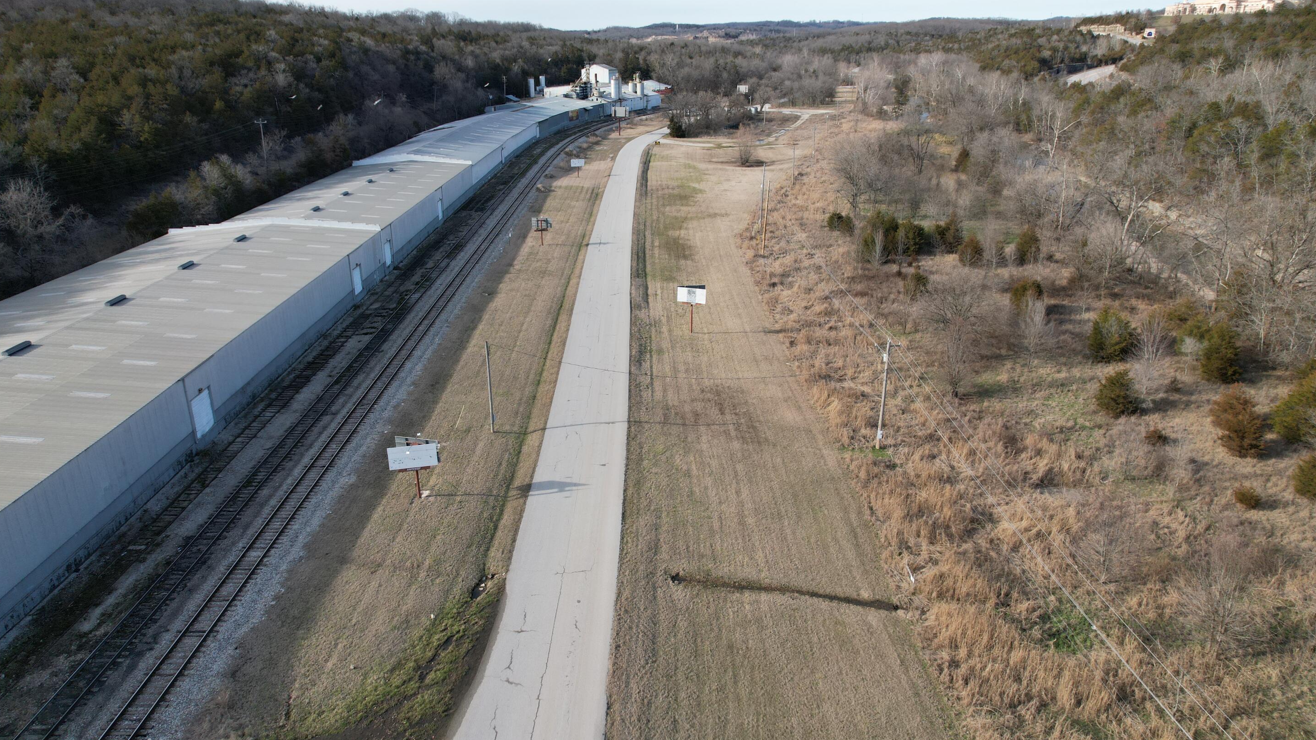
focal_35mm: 24
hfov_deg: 76.3
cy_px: 368
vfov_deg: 47.7
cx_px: 635
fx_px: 837
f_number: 2.8
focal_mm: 8.38
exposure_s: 1/160
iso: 200
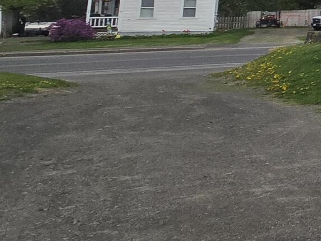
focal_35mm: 68
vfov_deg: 20.1
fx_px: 630
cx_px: 813
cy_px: -60
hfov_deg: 14.2
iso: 50
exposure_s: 1/854
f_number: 2.2
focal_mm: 2.2
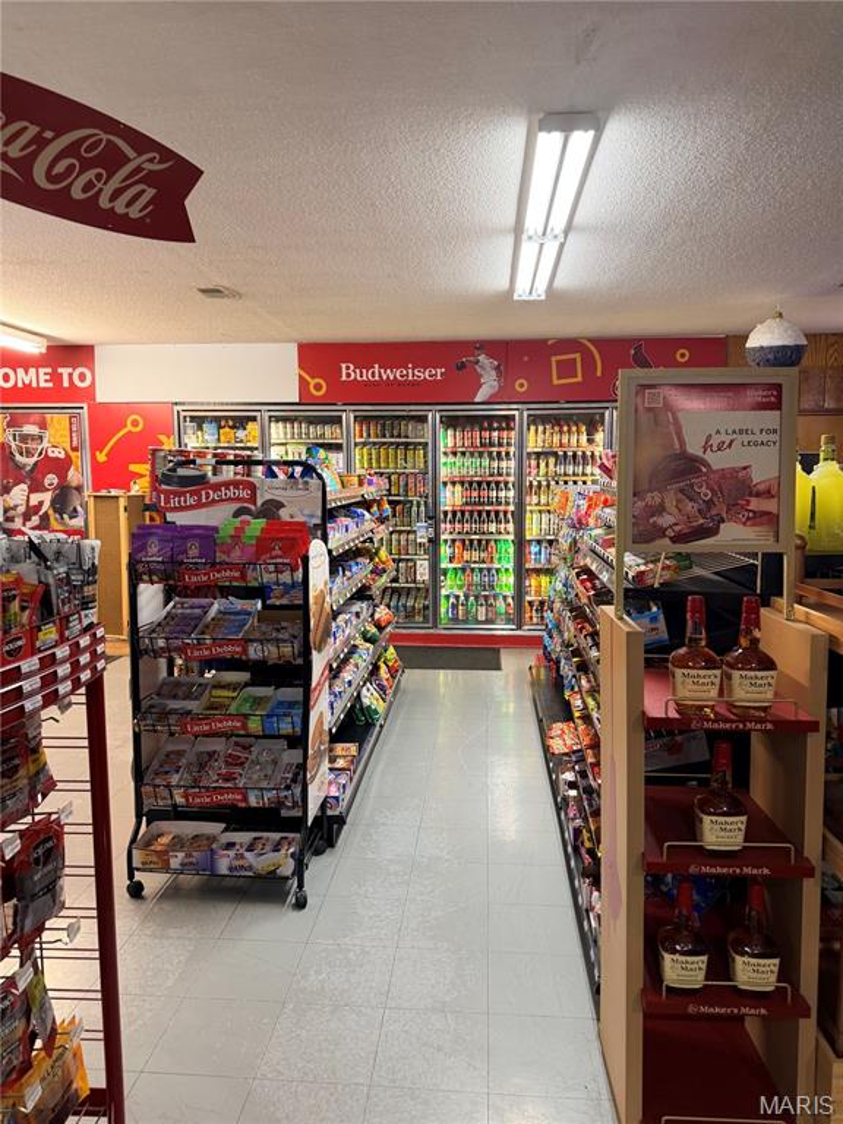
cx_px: 422
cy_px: 562
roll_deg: +0.4
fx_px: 779
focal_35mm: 24
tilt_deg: -5.6
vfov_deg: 71.6
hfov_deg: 56.8
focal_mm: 6.76
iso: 160
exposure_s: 1/60
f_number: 1.78
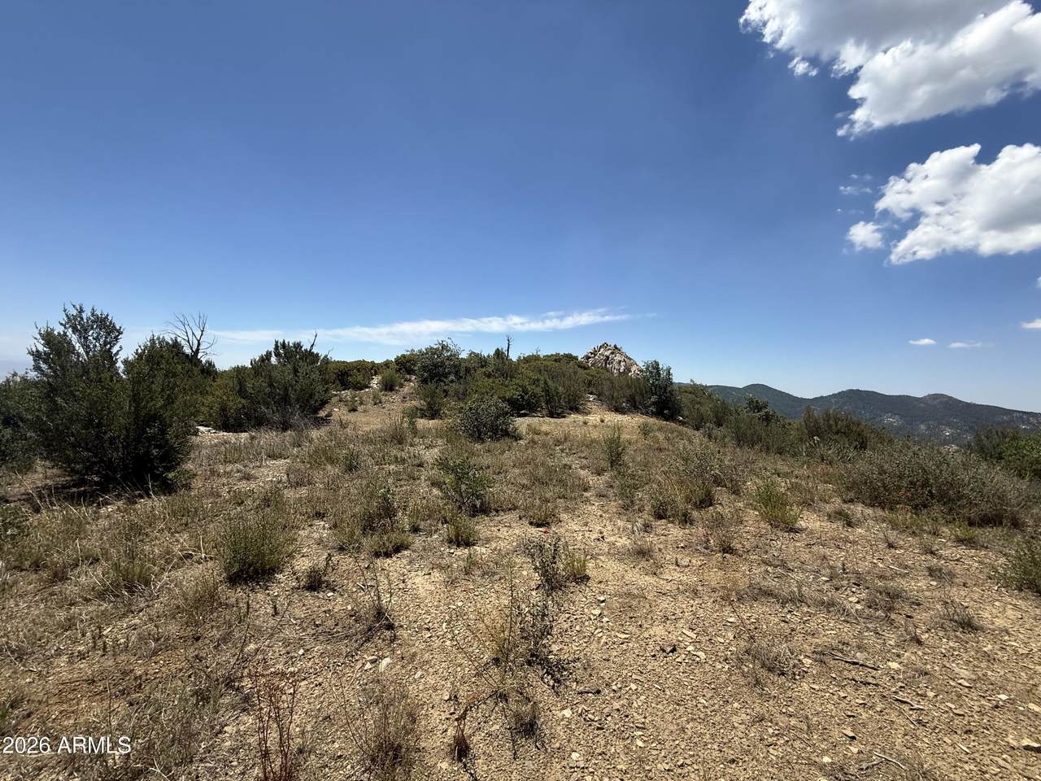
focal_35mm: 14
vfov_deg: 85.7
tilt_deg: -1.8
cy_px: 390
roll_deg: -2.9
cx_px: 520
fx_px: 421
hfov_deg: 102.1
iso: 50
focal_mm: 2.22
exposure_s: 1/2717
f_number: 2.2
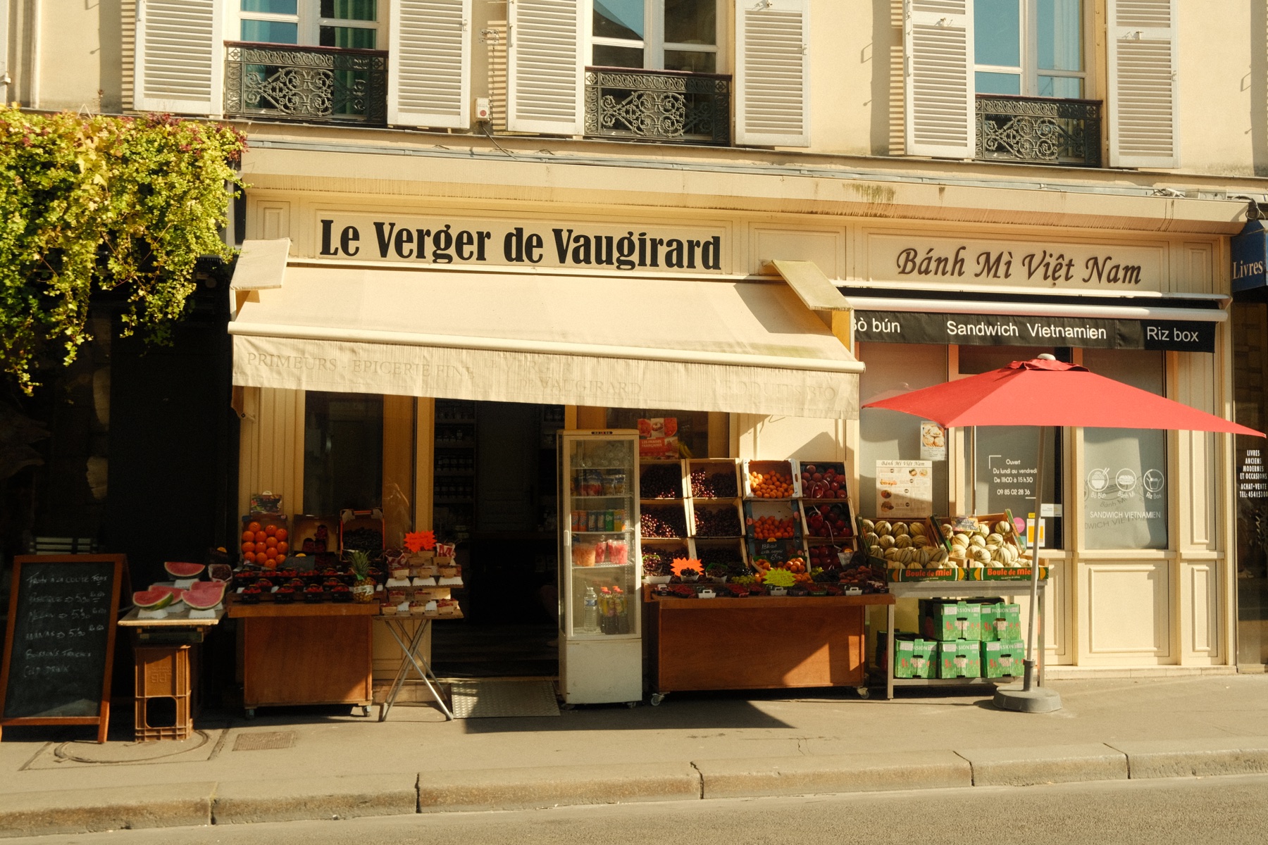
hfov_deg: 51.9
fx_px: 1303
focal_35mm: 37
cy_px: 422
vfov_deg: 35.9
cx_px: 634
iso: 640
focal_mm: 24.9
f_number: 5.6
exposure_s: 1/1000
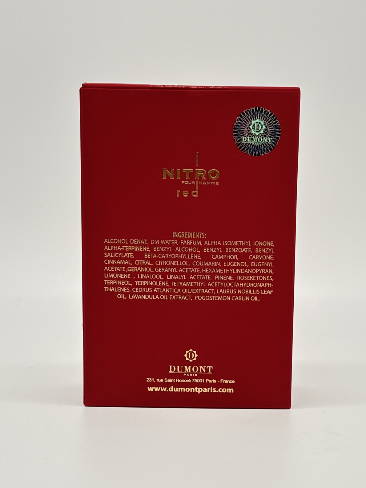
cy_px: 334
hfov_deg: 17.6
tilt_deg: -10.8
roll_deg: -0.1
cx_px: 199
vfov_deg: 23.2
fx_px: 1184
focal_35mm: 84
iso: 50
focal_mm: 5.96
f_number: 1.6
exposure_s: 1/314
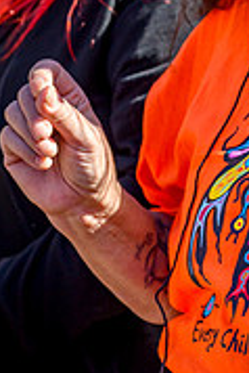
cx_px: 291
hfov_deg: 4.6
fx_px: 3065
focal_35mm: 296
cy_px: -4
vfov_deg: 6.9
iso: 220
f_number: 5
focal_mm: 78
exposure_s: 1/400
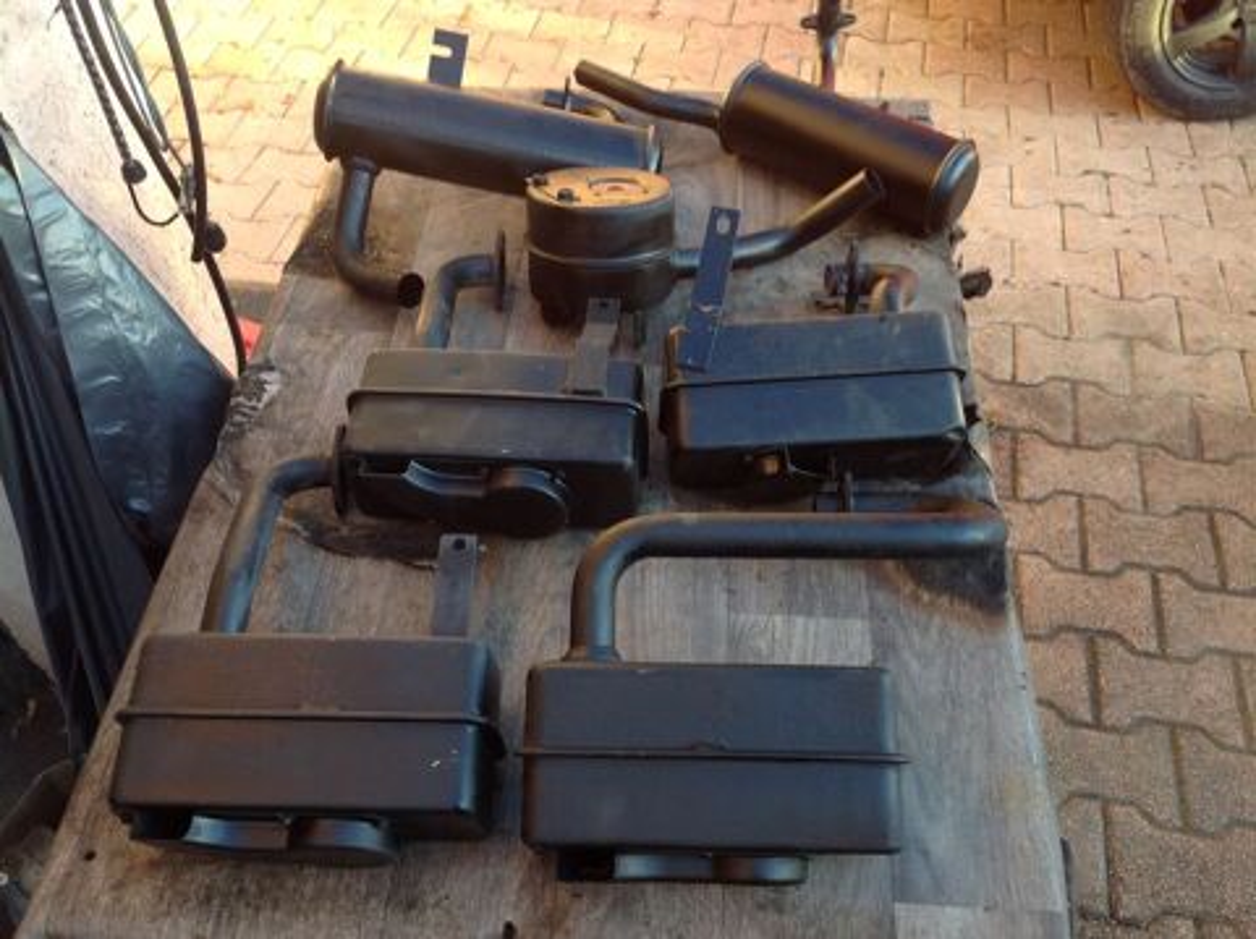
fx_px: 1269
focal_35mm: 35
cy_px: 470
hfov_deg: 52.7
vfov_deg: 40.6
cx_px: 628
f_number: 2.4
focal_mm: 4.28
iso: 64
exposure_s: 1/60
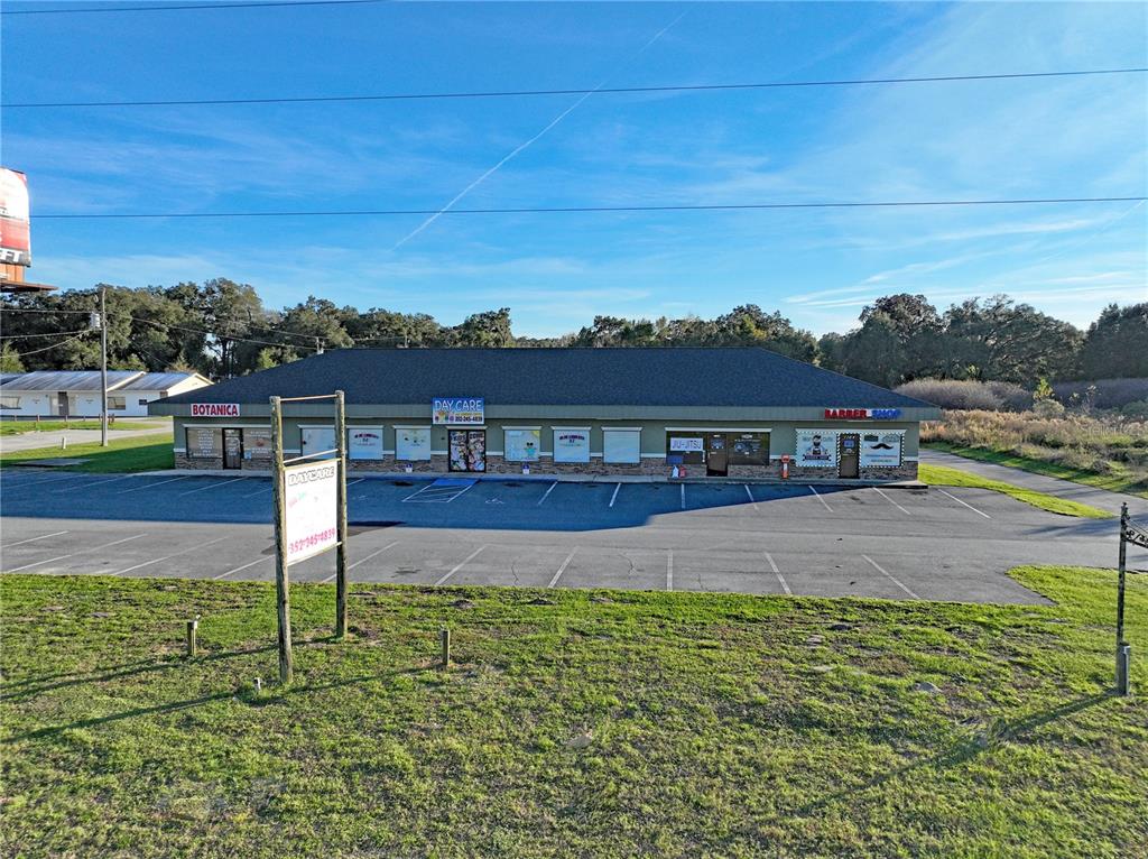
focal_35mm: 24
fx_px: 795
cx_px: 574
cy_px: 430
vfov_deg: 56.7
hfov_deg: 71.6
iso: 250
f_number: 2.8
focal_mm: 12.29
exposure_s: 1/2000
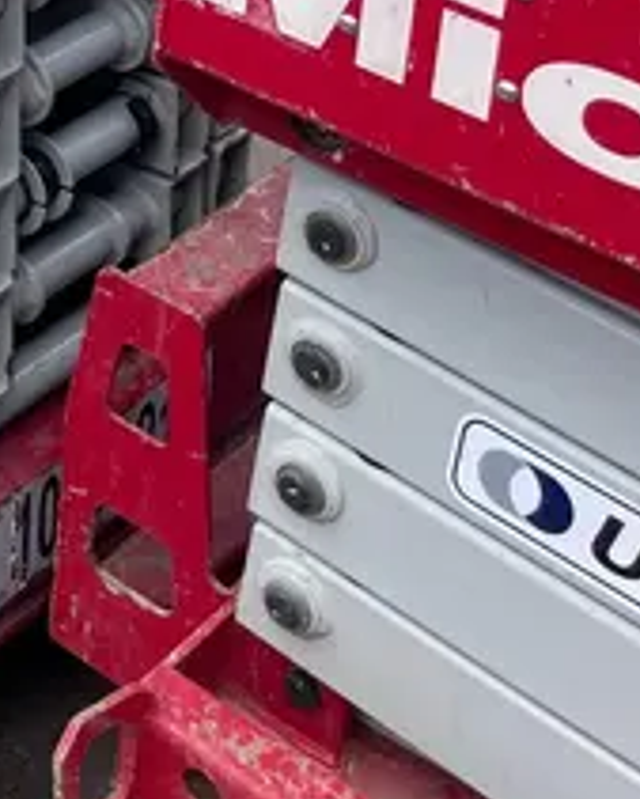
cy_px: -388
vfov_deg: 19.1
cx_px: -379
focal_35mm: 88
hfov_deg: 15.8
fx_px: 2082
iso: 32
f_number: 1.6
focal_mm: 4.2
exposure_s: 1/1033
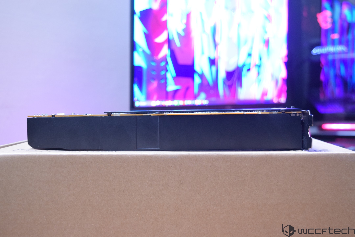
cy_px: 118
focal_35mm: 48
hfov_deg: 41.1
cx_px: 178
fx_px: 473
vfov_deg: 28.1
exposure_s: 1/10
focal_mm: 32
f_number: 5.6
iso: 1600
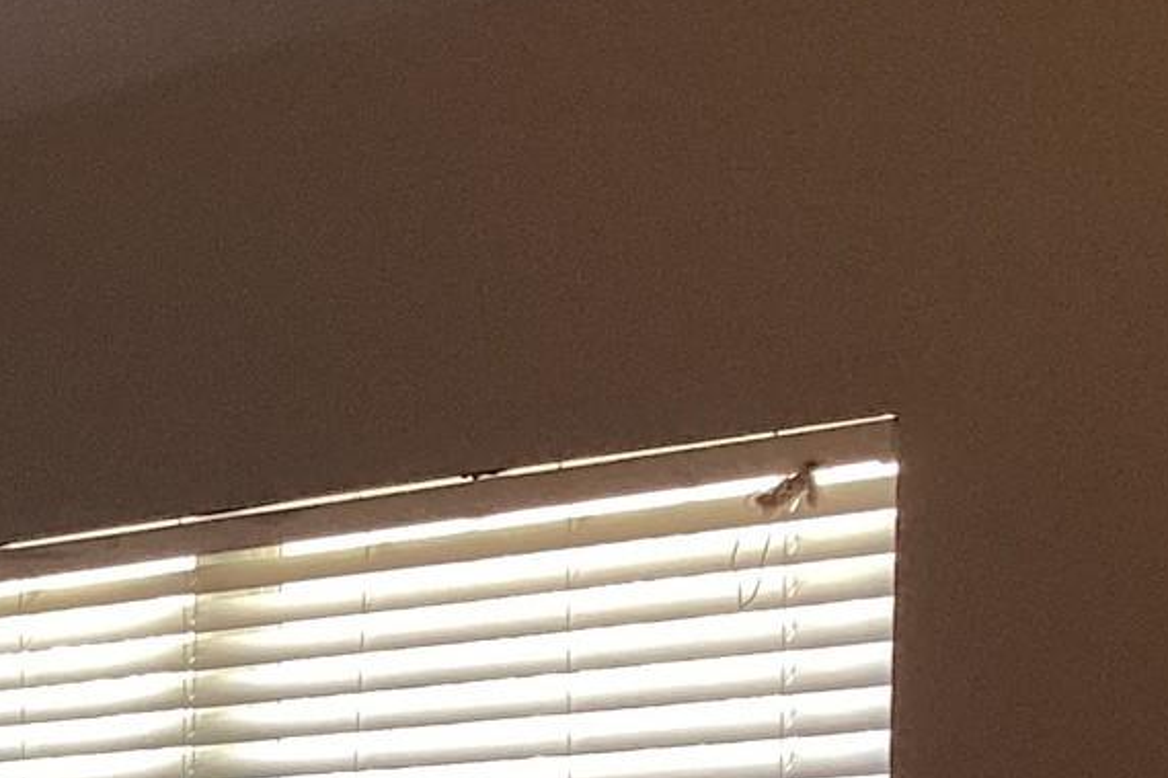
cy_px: 1221
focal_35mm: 116
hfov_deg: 15.8
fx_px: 3762
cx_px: -741
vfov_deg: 11.3
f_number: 2.4
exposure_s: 1/60
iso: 80
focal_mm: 3.3
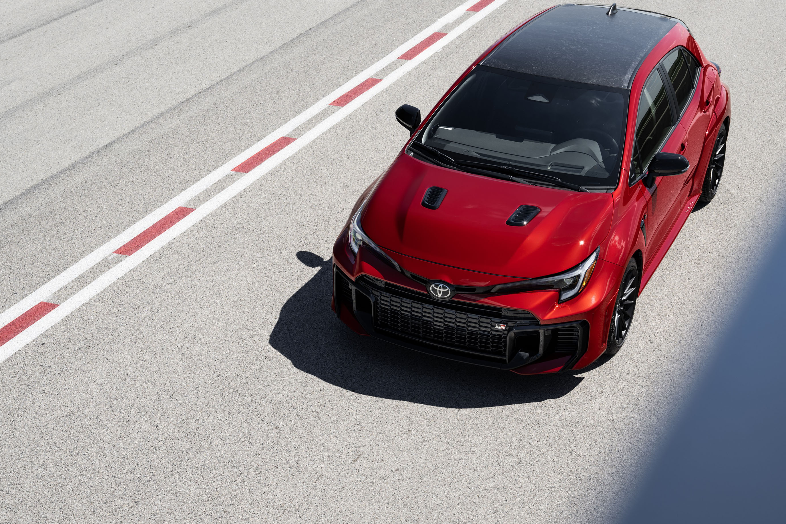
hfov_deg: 31.0
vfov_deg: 20.9
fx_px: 1419
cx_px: 385
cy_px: 203
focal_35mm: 65
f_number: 7.1
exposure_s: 1/80
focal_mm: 51
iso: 50
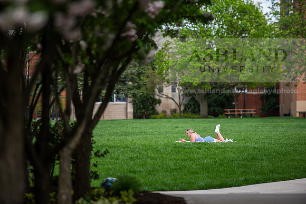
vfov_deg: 7.2
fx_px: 1615
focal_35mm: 190
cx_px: 153
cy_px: 102
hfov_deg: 10.8
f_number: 3.2
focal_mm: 190
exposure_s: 1/400
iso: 125
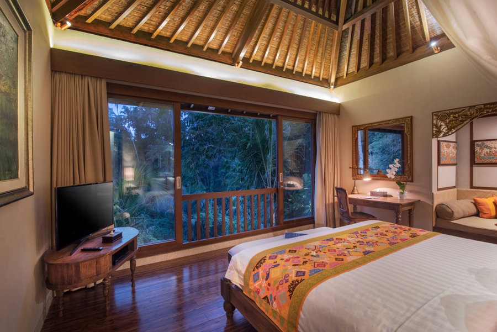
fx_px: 221
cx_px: 248
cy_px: 166
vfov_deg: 73.8
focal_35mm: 16
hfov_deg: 96.7
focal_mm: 16
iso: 400
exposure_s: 4
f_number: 13
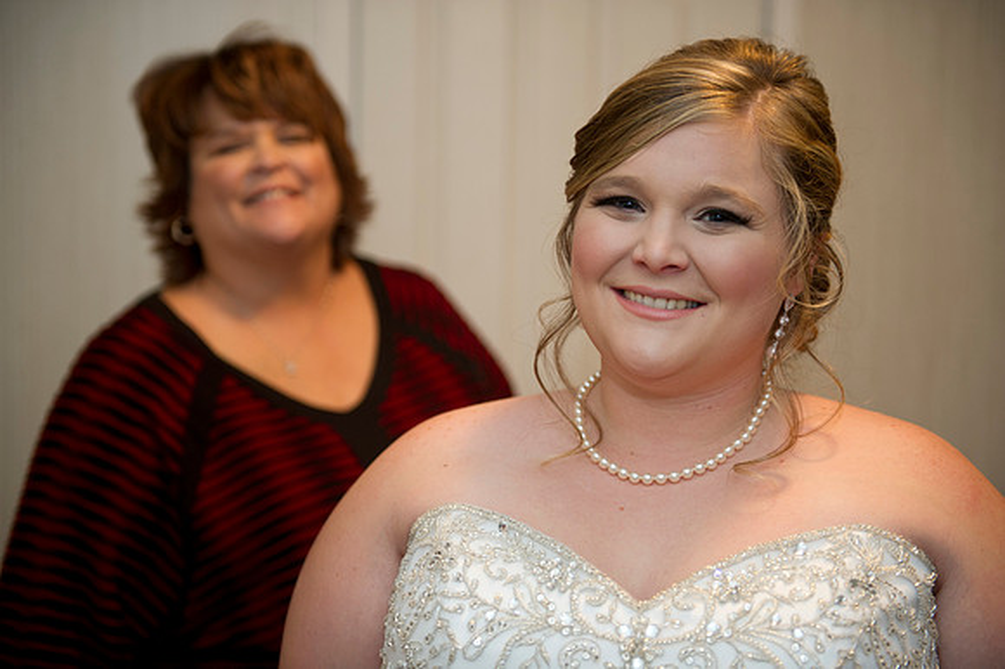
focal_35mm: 58
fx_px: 1618
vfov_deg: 23.4
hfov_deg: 34.5
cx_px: 502
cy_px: 334
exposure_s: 1/60
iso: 640
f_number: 2.8
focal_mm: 58
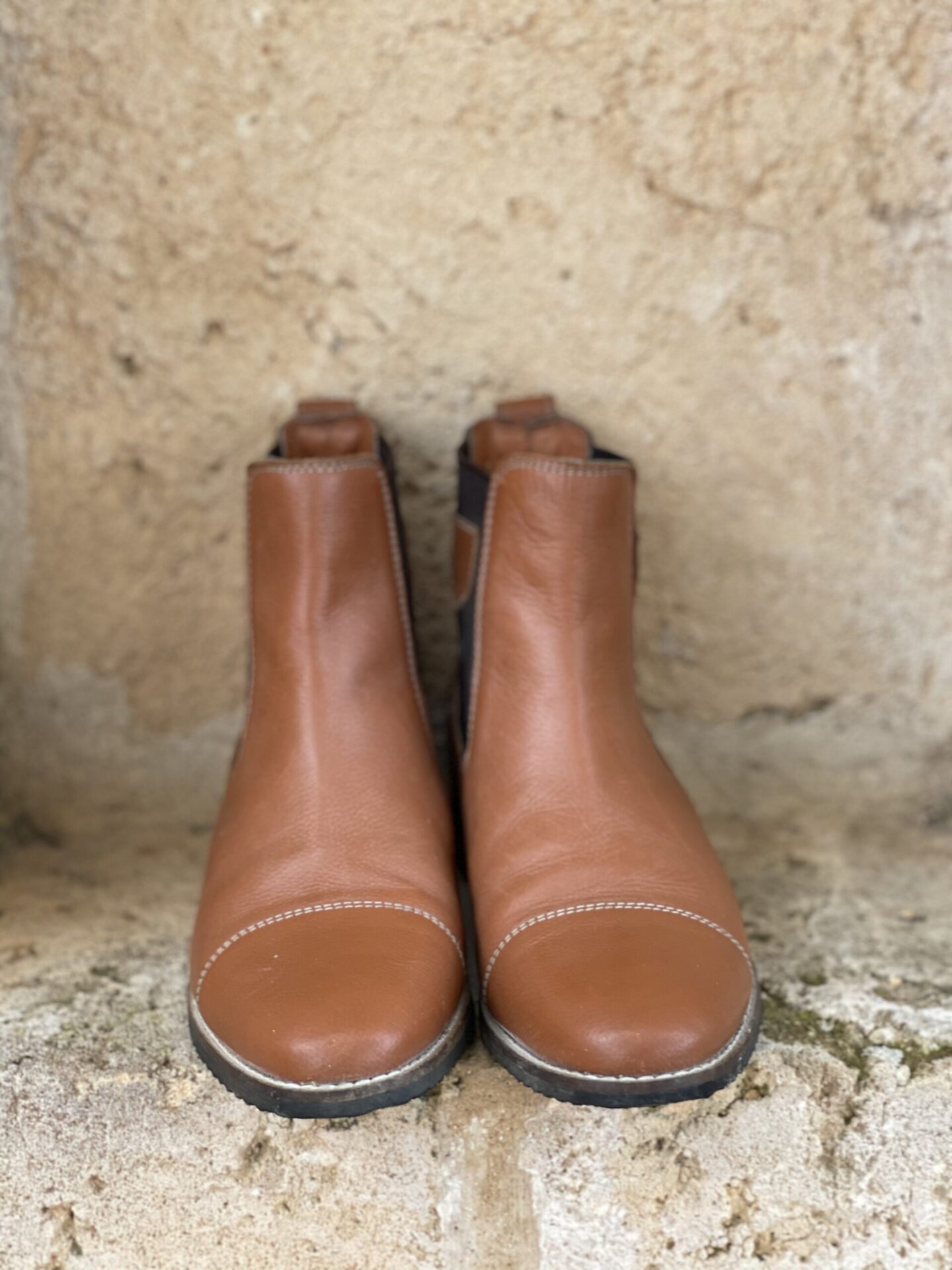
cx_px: 476
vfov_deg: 30.3
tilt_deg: -14.2
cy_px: 635
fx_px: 2347
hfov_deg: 22.9
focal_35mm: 64
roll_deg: +1.7
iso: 32
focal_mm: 7.5
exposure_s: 1/121
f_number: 2.2
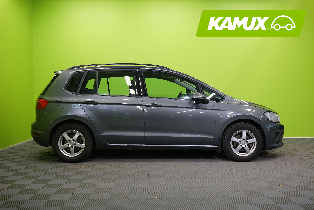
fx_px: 297
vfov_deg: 38.9
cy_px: 105
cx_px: 157
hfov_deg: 55.8
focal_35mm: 34
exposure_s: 1/30
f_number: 6.3
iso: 640
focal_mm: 34
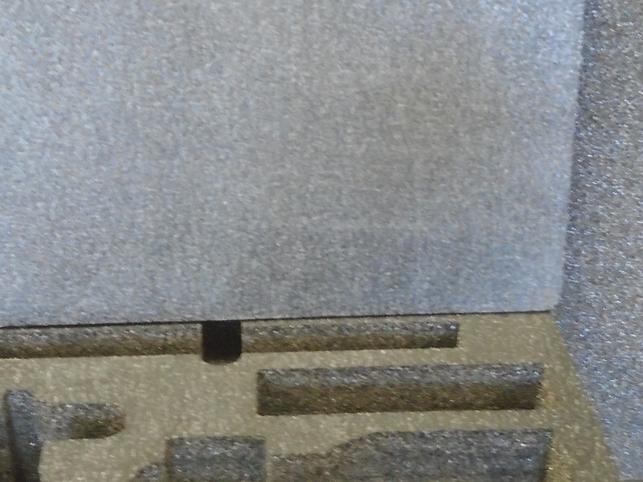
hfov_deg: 30.7
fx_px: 1170
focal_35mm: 63
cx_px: 270
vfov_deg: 23.1
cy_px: 348
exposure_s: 1/6
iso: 400
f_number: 3.2
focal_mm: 4.6
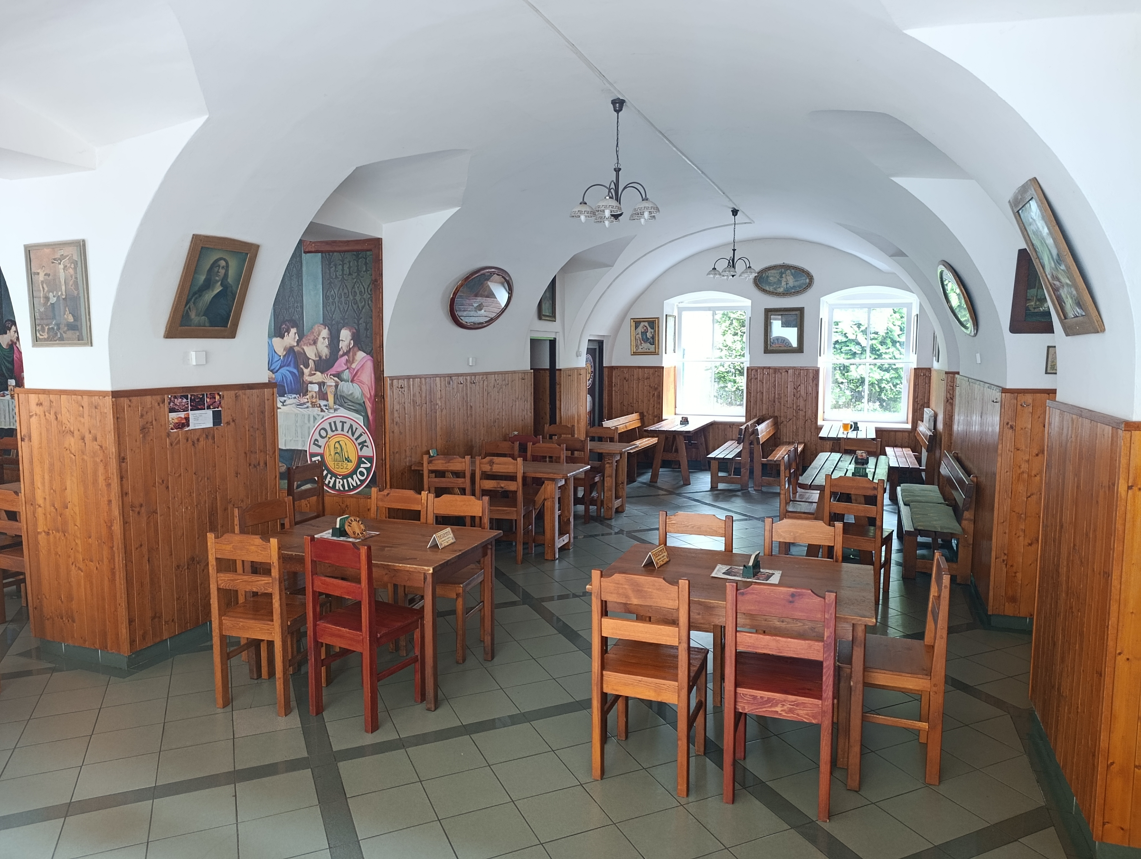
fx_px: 759
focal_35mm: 23
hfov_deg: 73.8
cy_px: 430
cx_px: 570
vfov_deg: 59.0
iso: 808
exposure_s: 1/50
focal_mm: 6.11
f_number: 1.65
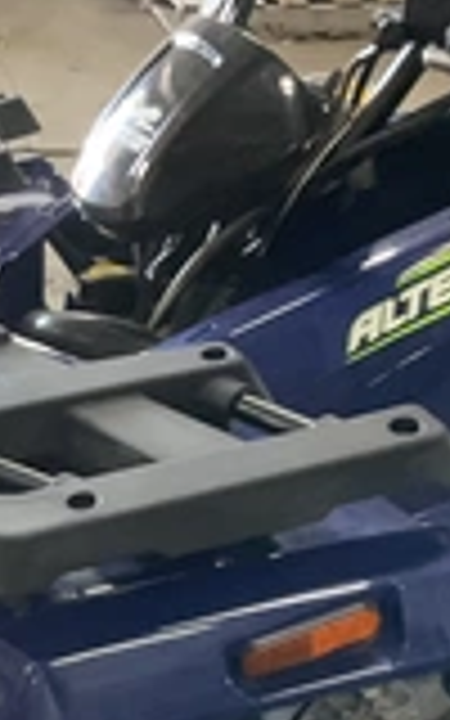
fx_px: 1511
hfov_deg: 16.3
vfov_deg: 25.8
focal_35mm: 77
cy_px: 666
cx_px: -81
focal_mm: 3
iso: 200
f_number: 1.8
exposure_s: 1/60
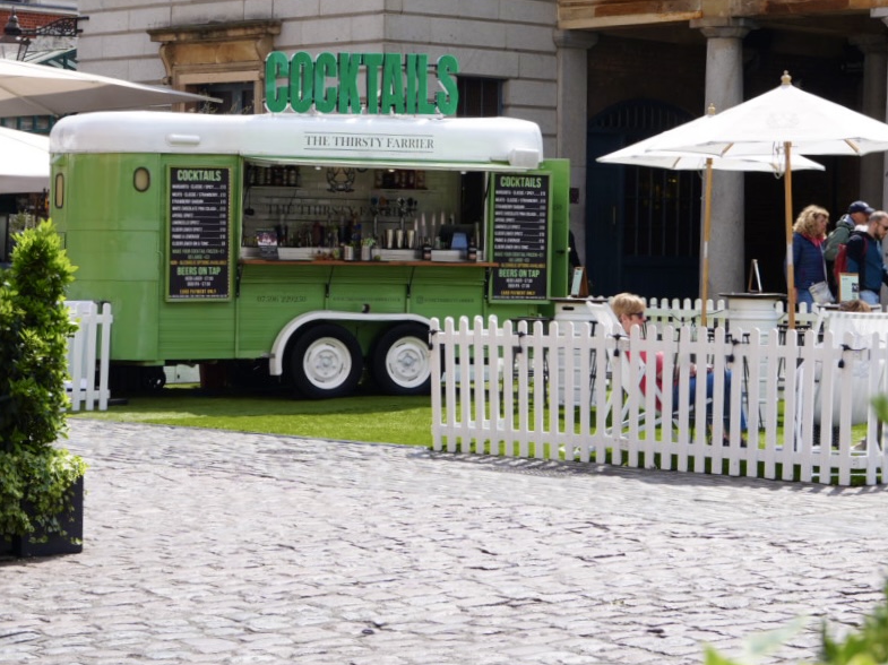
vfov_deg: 14.0
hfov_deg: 18.7
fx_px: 2692
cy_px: 105
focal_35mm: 105
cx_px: 347
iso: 100
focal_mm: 55
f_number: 10
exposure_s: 1/100
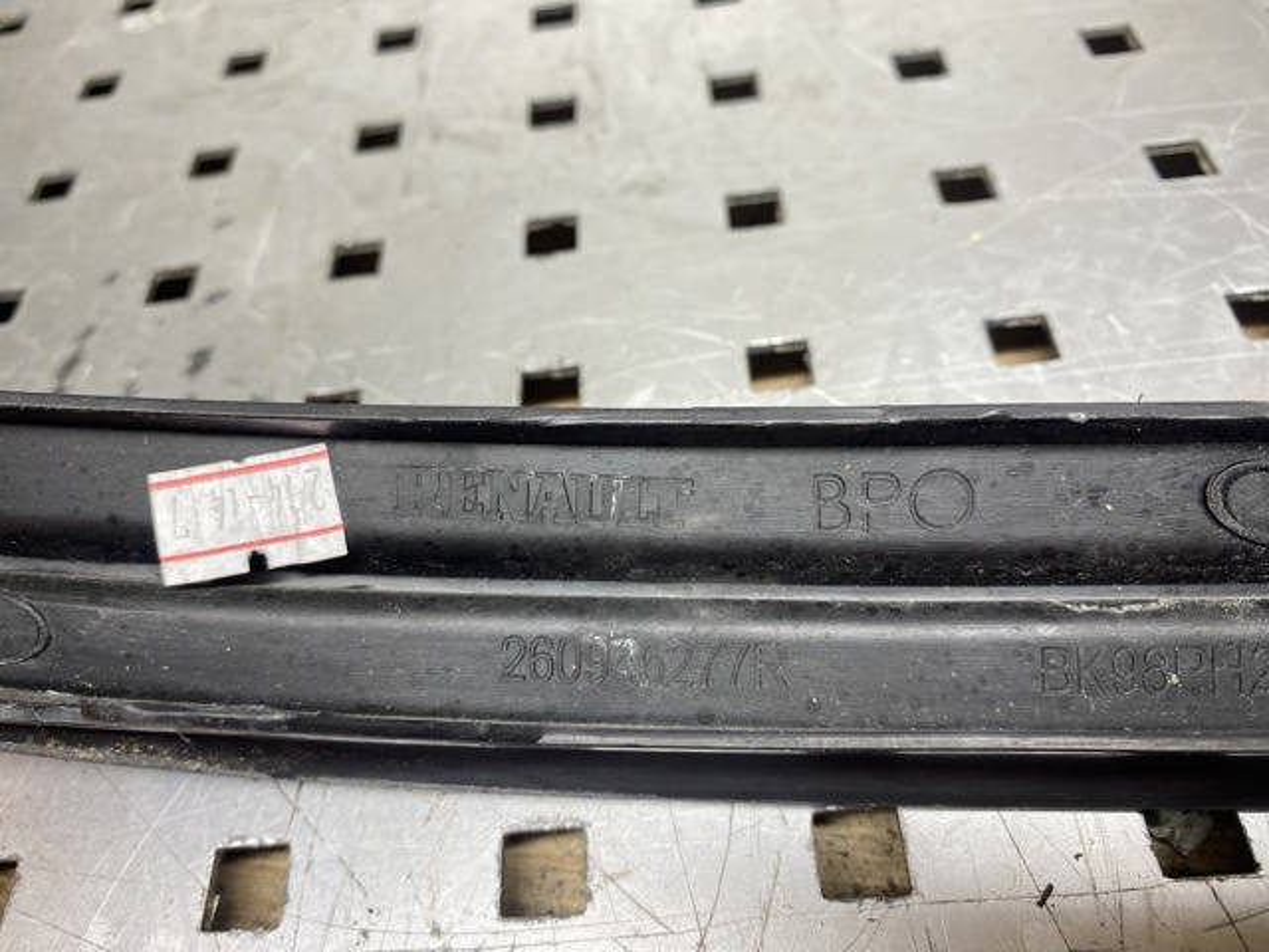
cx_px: 634
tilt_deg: -52.3
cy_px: 476
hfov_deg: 69.4
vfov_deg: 54.9
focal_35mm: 25
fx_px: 916
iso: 64
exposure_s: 1/100
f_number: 1.8
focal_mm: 4.25
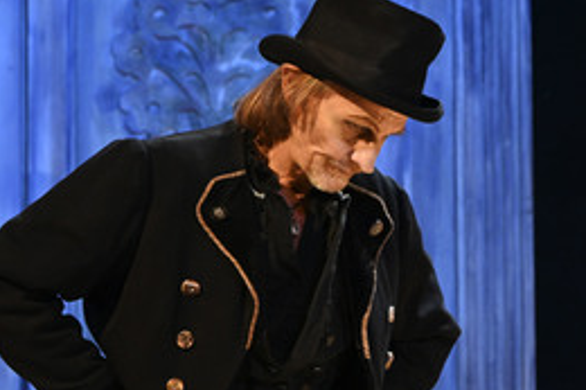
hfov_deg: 9.9
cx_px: 254
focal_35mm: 208
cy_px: 282
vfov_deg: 6.6
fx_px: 3384
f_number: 6.3
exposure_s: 1/200
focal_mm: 120
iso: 4000
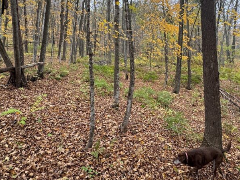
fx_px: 173
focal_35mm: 25
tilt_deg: +1.9
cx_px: 138
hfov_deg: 69.0
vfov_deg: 50.8
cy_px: 31
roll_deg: +0.7
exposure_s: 1/103
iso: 40
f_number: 2.2
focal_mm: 2.22
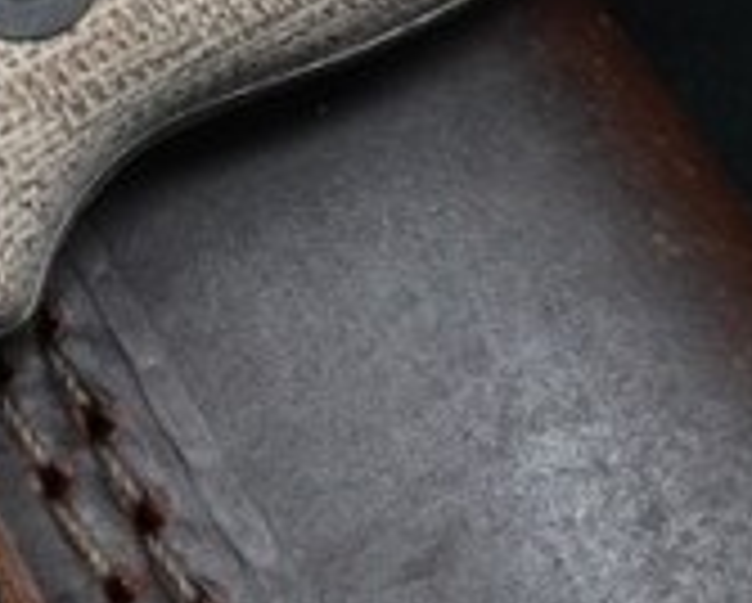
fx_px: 2317
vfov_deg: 14.6
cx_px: 5
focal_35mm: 104
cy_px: -4
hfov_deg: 18.0
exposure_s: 1/30
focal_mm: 10.83
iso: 640
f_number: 8
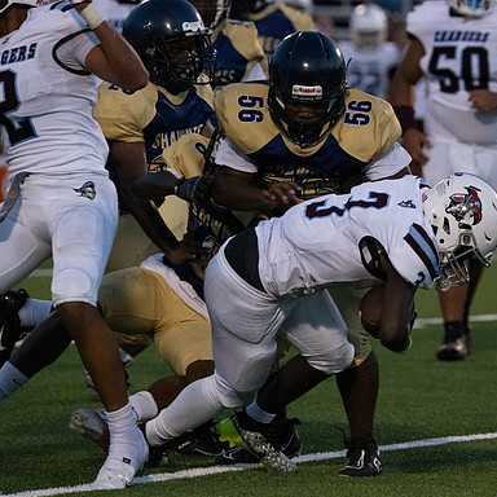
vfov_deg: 3.4
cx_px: 477
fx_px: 8317
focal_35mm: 512
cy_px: 166
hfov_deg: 3.4
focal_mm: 300
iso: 9000
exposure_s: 1/1250
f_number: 5
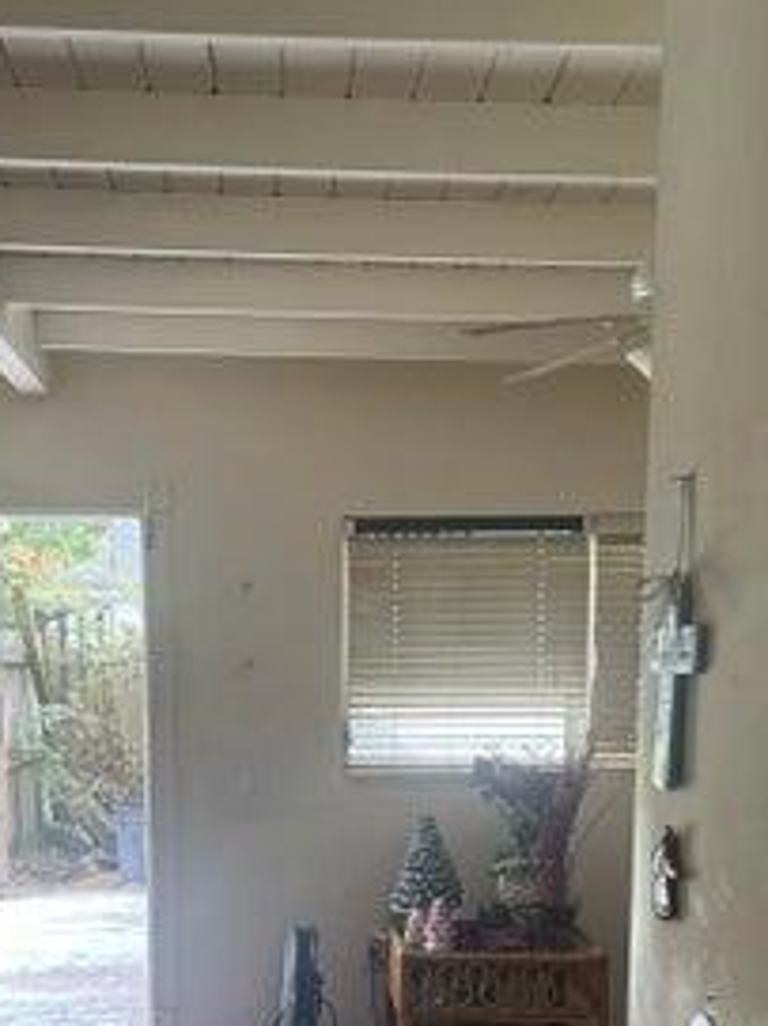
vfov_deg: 39.6
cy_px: 825
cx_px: 269
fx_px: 1362
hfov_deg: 31.3
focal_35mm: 46
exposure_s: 1/121
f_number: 1.6
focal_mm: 5.96
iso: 100
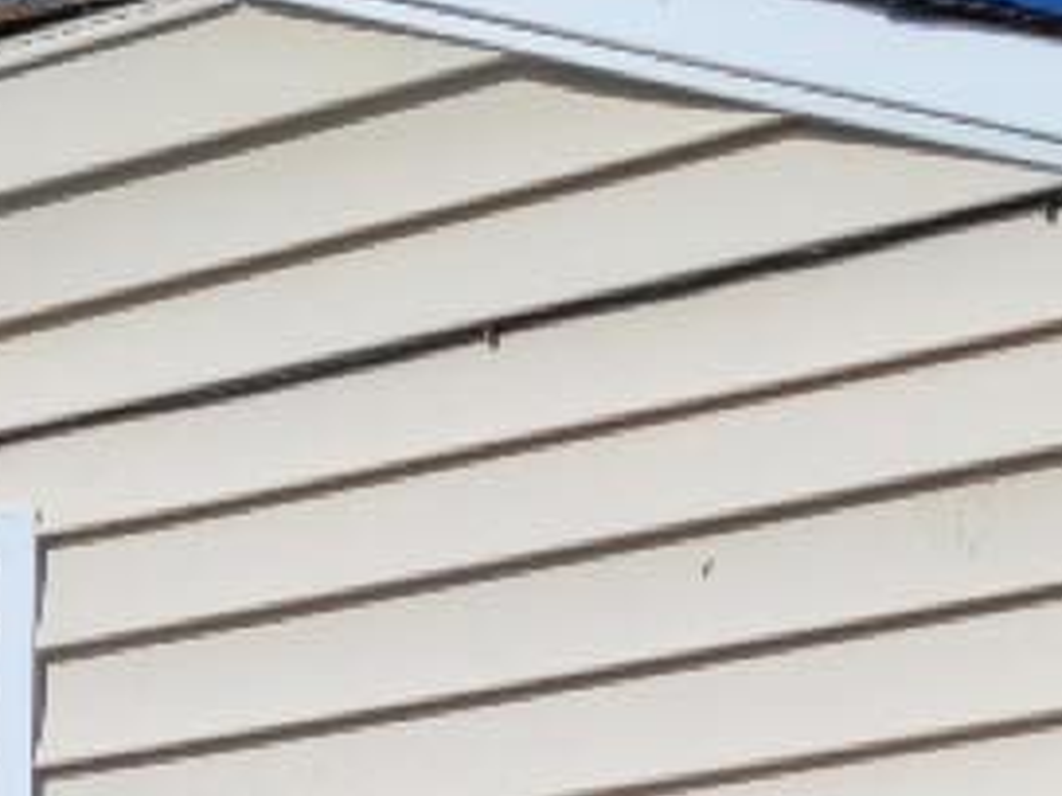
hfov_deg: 12.8
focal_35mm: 153
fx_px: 4694
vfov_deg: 8.5
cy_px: 2142
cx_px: 906
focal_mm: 5.4
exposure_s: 1/4899
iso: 40
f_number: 1.8
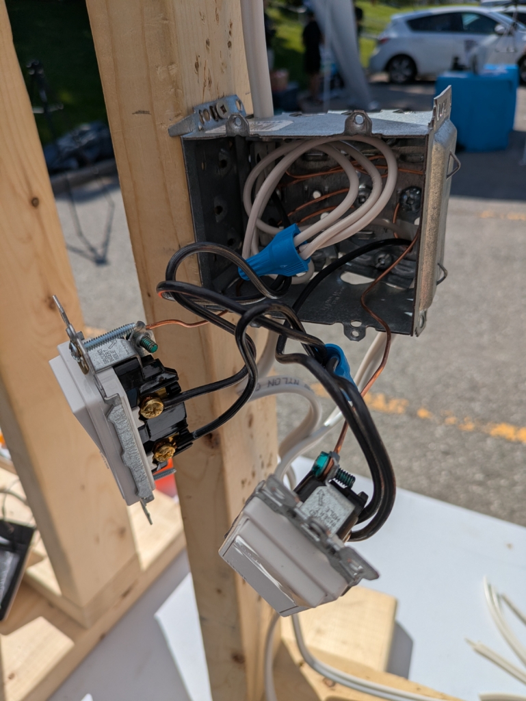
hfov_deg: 54.9
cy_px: 350
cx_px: 263
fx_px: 506
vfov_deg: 69.4
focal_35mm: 25
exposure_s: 1/5464
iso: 48
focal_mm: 5.43
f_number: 1.89
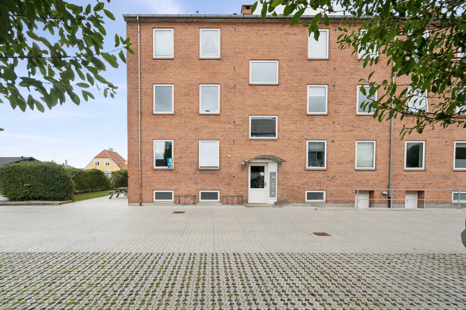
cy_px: 155
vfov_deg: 73.7
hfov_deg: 96.7
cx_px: 233
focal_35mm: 16
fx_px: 207
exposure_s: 1/640
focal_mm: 16
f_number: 7.1
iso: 1000
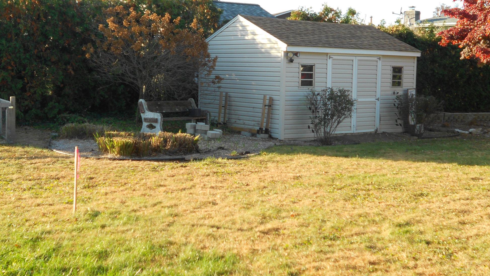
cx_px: 234
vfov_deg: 21.4
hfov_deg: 37.2
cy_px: 146
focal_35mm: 56
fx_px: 728
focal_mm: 8.8
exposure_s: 1/125
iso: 80
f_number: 4.5
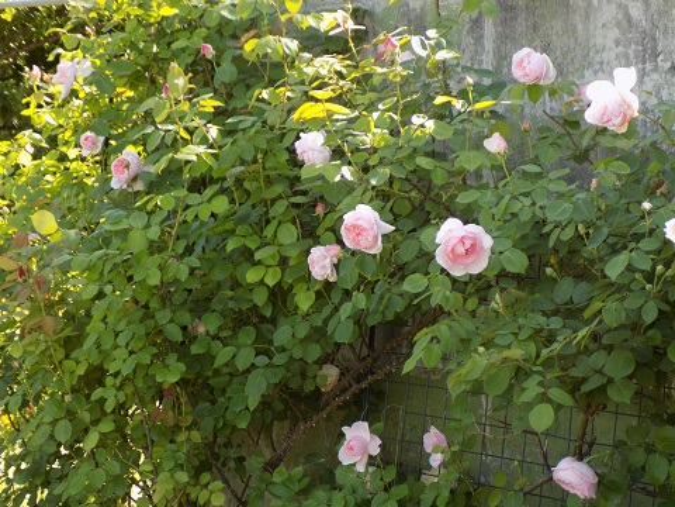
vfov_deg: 15.2
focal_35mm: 97
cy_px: 254
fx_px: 1891
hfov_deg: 20.2
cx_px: 338
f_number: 4.6
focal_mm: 17.2
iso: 80
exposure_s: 1/60
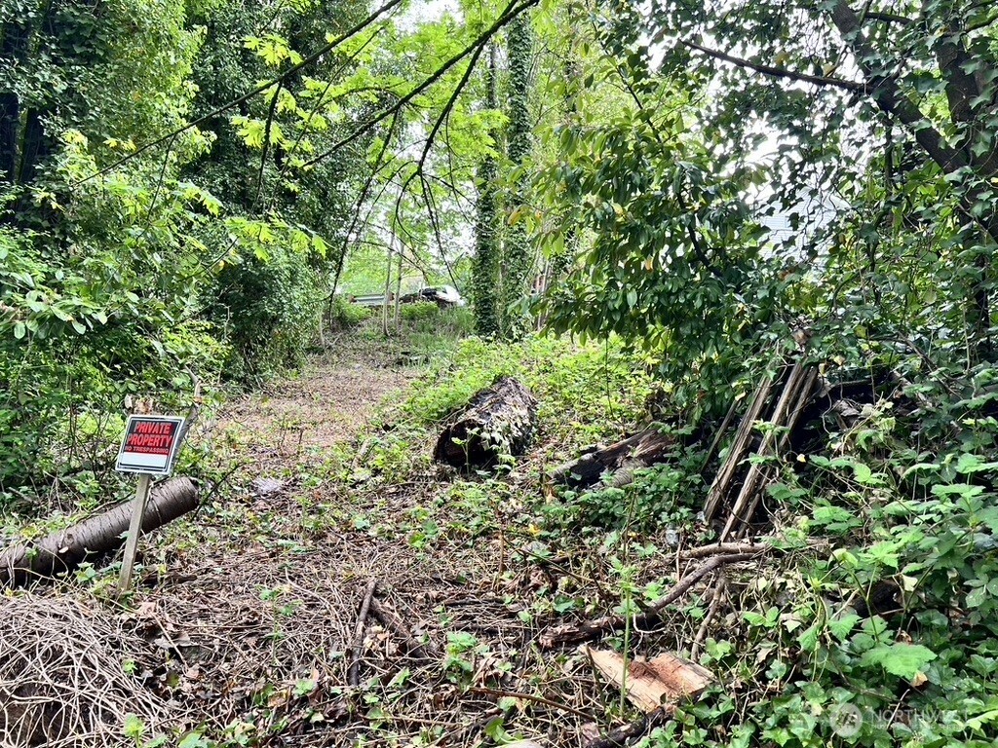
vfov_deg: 53.1
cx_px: 499
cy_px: 374
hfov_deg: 67.3
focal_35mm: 26
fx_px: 750
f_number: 1.5
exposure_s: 1/163
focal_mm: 5.7
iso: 64
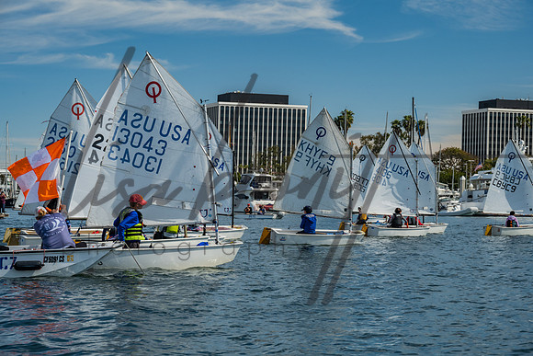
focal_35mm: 83
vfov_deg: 16.5
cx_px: 266
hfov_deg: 24.5
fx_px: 1229
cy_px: 178
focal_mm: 83
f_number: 10
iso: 250
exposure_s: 1/250
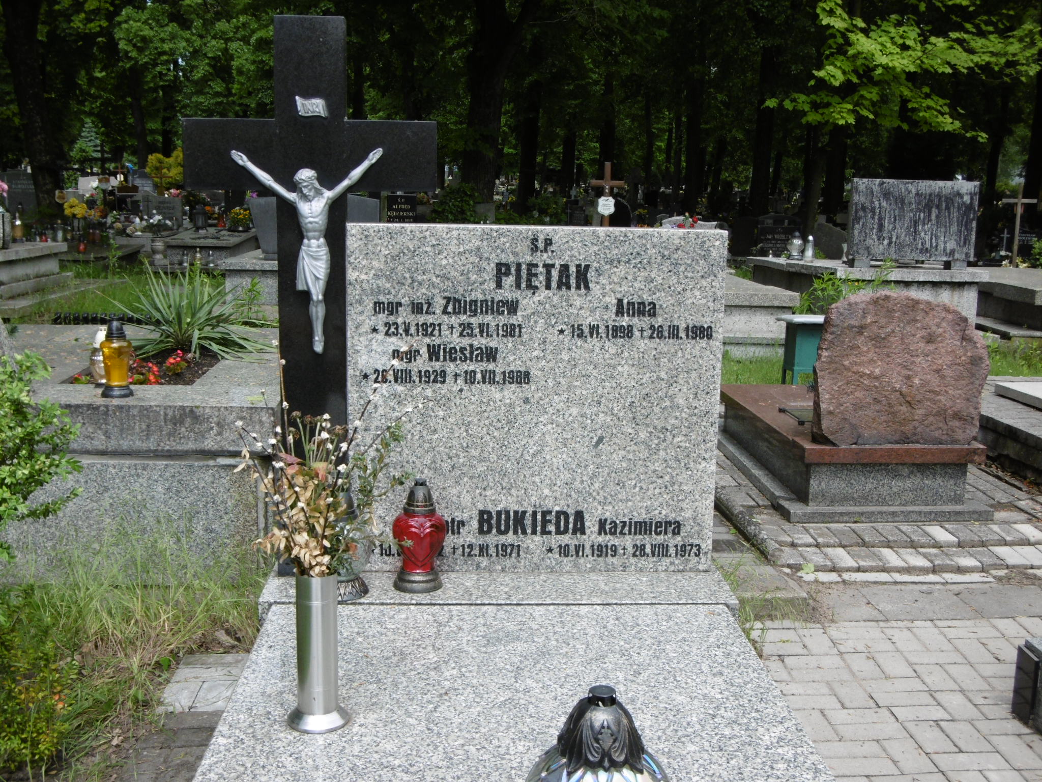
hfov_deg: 43.9
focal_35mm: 43
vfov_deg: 33.6
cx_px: 521
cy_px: 391
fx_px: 1294
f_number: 3.8
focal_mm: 7.7
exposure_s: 1/500
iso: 100
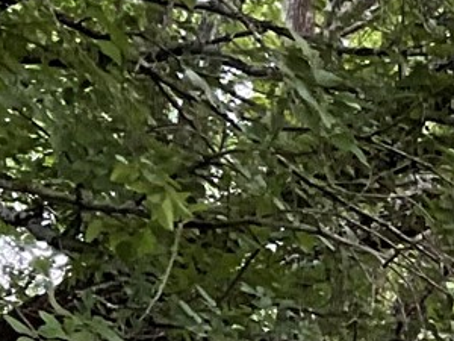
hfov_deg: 9.1
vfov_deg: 7.2
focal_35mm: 198
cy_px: 734
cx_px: 1059
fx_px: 2597
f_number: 1.8
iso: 50
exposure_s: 1/120
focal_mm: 3
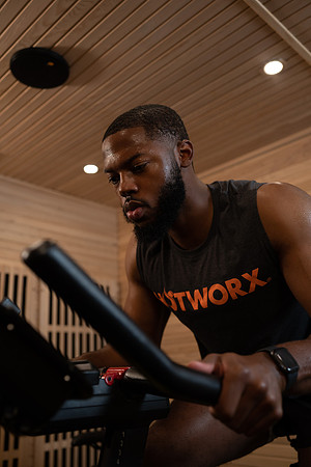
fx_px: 454
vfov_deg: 54.4
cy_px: 234
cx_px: 156
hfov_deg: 37.9
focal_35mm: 35
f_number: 2.8
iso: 400
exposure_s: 1/160
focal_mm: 35
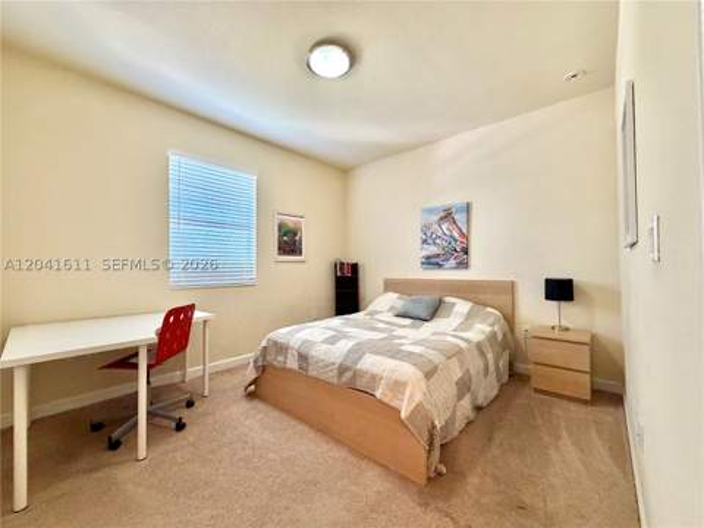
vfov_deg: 85.7
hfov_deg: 102.1
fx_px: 285
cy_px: 264
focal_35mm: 14
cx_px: 352
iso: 500
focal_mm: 2.22
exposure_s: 1/60
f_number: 2.2
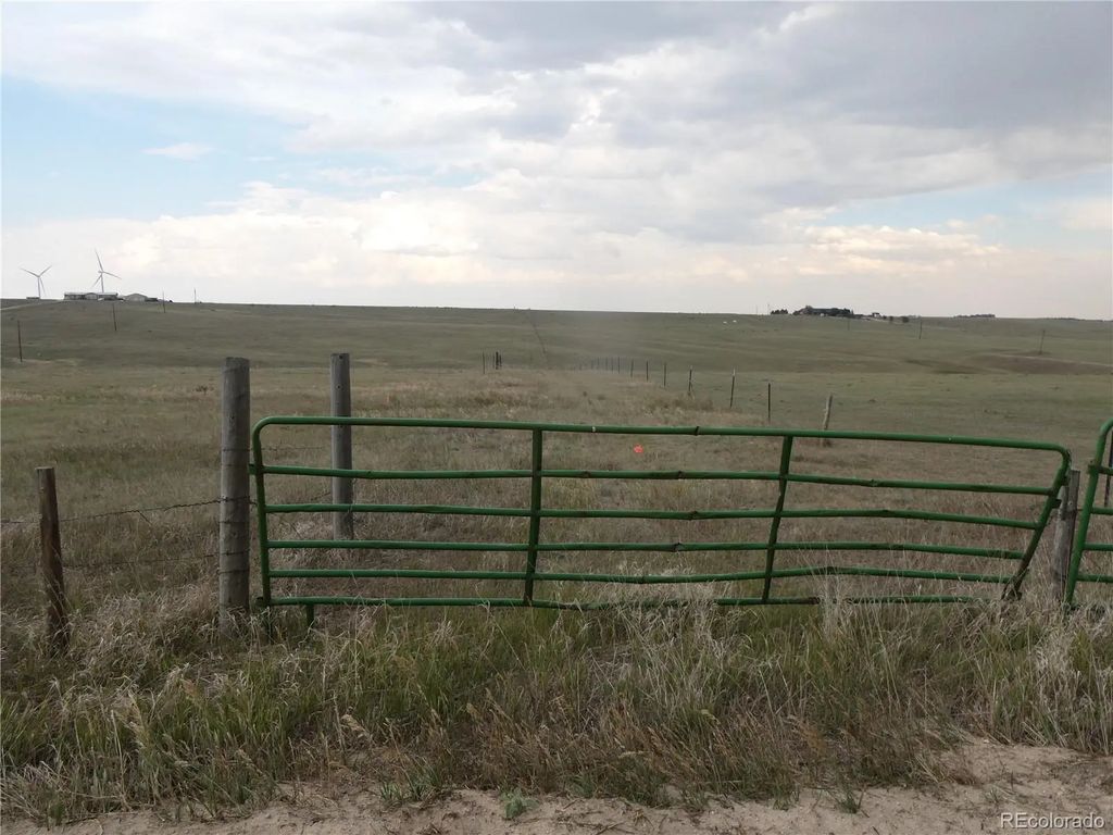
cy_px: 418
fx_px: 772
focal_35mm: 24
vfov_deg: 56.8
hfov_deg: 71.6
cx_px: 556
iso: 80
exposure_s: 1/400
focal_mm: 4.3
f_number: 3.3
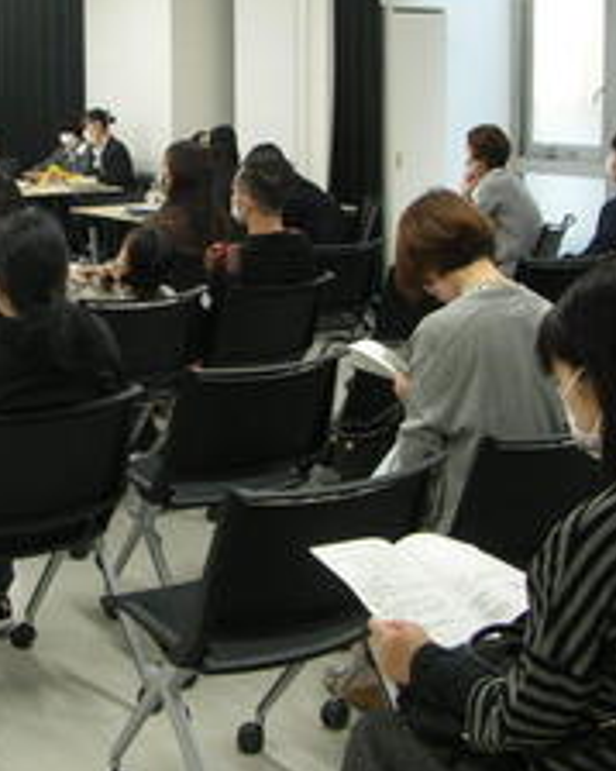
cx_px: 120
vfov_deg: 30.8
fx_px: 1391
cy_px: 282
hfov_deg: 24.6
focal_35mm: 61
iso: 50
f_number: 2.8
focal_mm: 5.8
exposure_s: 1/15
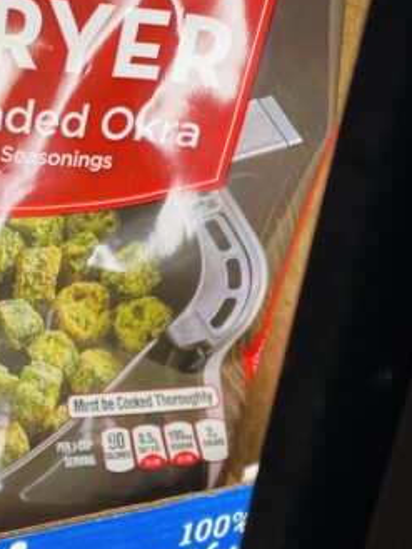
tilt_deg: -25.4
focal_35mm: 81
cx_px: -115
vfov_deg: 24.1
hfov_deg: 17.2
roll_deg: -4.0
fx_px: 1285
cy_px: 299
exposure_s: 1/120
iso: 64
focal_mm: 4.2
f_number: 1.6
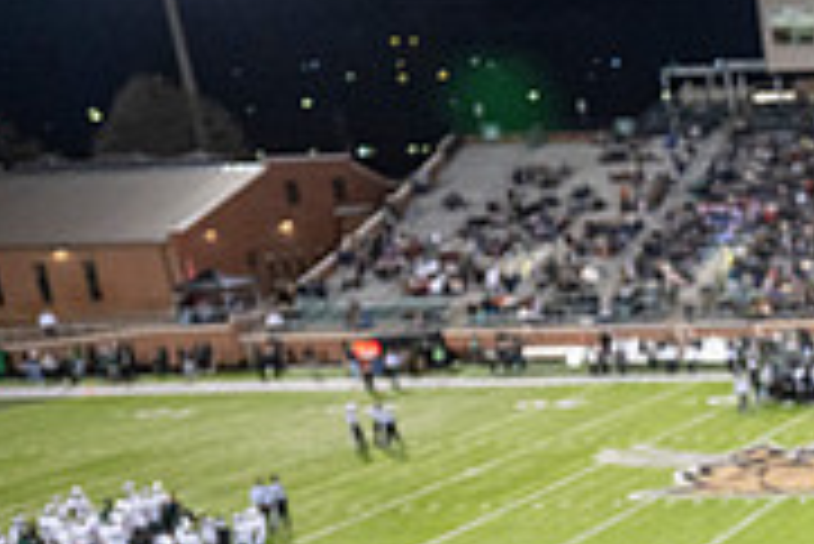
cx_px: 1277
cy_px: 762
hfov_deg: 21.4
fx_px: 1742
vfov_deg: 16.5
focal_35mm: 77
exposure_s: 1/500
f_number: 3.2
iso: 2000
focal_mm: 24
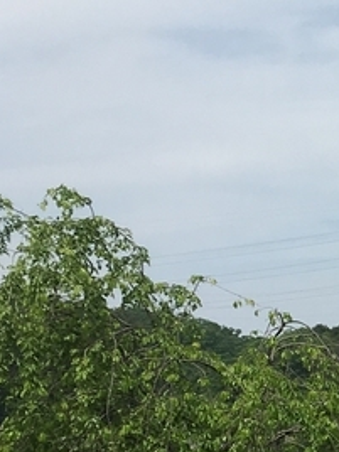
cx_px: 708
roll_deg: -0.9
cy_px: 418
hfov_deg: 10.4
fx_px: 1697
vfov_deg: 15.0
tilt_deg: -0.5
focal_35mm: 130
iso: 25
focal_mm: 4.15
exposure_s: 1/2079
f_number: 2.2
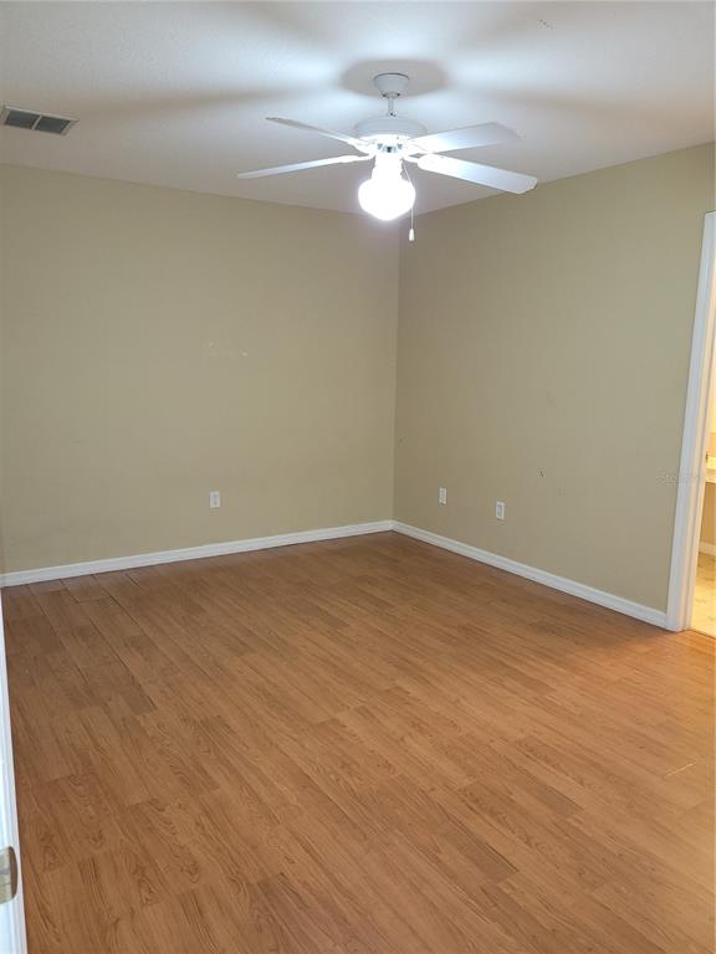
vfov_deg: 67.3
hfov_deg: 53.1
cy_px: 477
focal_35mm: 26
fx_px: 717
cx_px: 358
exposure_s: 1/13
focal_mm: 5.4
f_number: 1.8
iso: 125
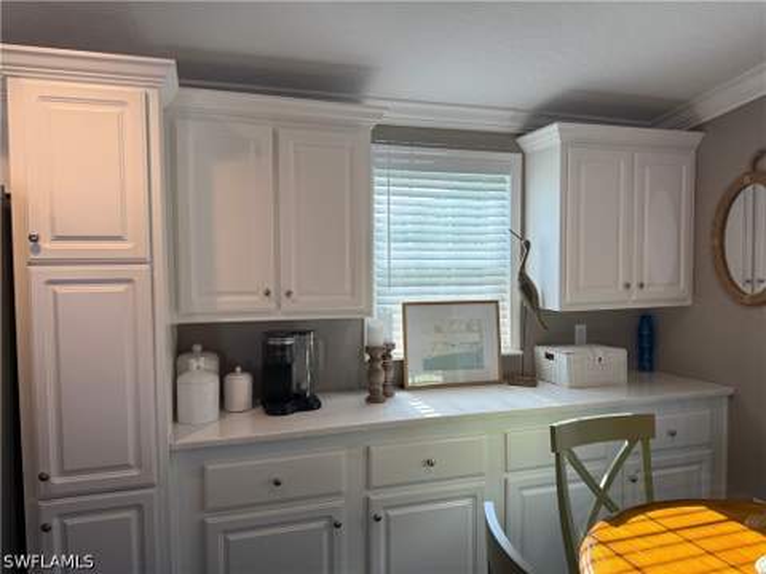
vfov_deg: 56.8
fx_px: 531
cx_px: 383
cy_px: 287
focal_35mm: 24
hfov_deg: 71.6
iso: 100
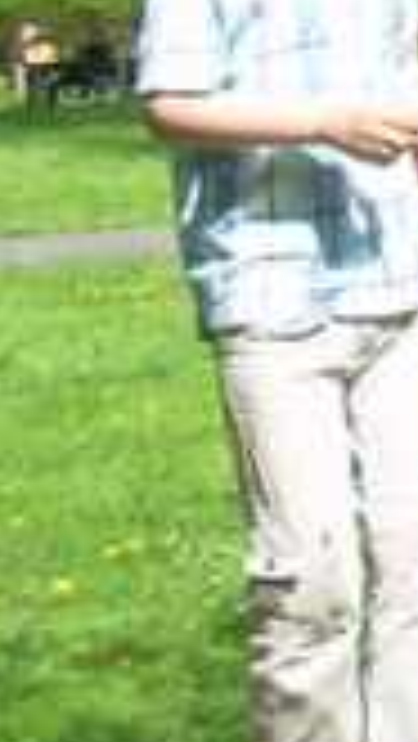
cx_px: 1425
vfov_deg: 10.6
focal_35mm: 201
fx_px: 3955
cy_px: 0
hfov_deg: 5.5
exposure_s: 1/162
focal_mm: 6.3
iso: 50
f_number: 4.6
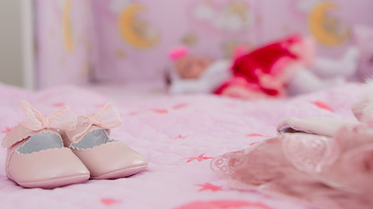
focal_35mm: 69
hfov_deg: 30.5
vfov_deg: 17.4
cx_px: 211
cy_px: 56
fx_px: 682
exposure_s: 1/250
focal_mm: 42
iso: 200
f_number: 3.2
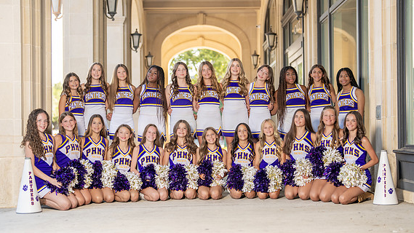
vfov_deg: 20.7
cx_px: 208
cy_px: 129
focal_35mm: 58
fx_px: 637
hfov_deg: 36.0
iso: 100
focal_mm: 50
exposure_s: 1/400
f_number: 1.6
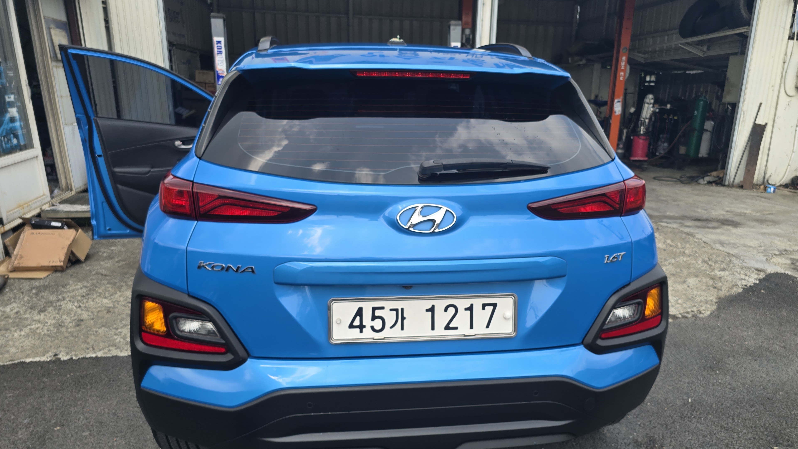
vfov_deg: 44.3
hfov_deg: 71.9
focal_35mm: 26
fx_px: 550
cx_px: 402
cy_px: 250
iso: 12
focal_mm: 6.3
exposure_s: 1/237
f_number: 1.7
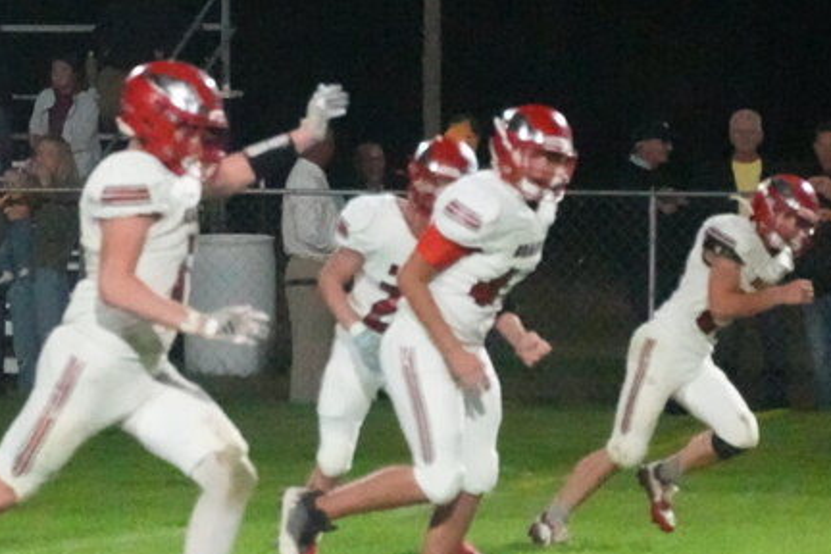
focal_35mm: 402
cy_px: 302
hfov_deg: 5.1
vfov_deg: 3.4
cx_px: 352
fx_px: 9283
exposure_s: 1/800
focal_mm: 113
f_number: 5.6
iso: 32000
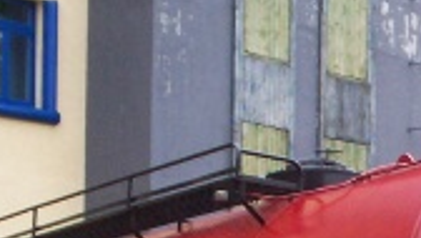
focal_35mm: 168
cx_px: 524
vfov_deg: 7.0
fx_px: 1878
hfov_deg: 12.5
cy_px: 451
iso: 100
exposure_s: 1/163
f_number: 4.5
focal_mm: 5.9
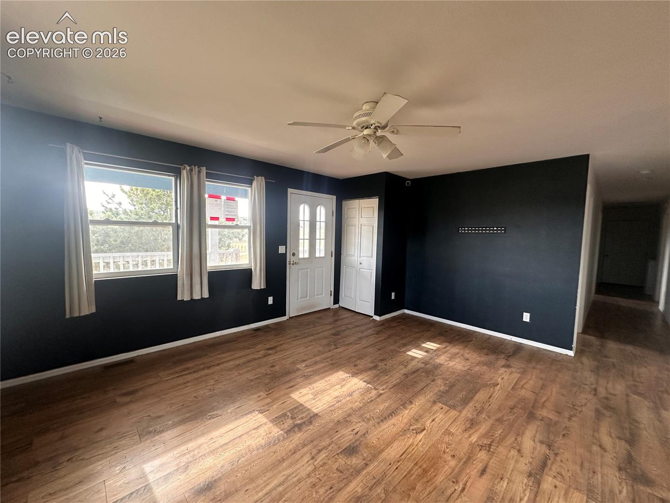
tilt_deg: -3.4
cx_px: 335
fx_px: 271
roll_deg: -1.5
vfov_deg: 85.7
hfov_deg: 102.1
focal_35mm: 14
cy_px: 252
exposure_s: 1/99
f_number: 2.2
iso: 200
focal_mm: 2.22
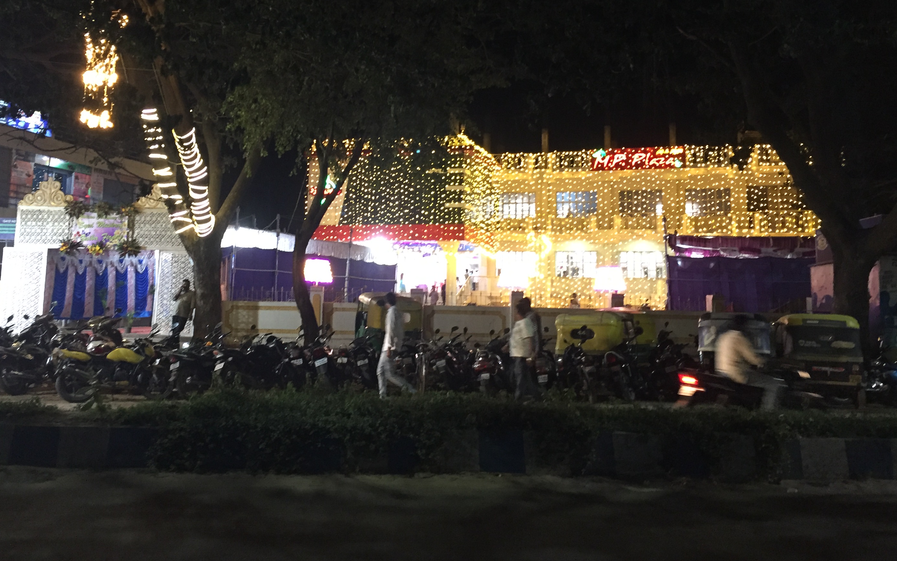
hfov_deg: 53.9
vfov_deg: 35.0
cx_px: 393
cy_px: 188
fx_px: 880
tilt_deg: +8.2
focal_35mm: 36
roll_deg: -2.2
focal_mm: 4.15
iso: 250
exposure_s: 1/20
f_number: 2.2
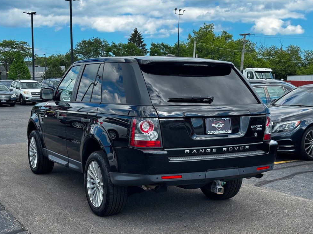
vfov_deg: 29.1
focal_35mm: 50
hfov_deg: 38.2
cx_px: 154
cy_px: 121
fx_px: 452
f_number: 1.78
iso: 64
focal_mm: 6.76
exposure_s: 1/1724
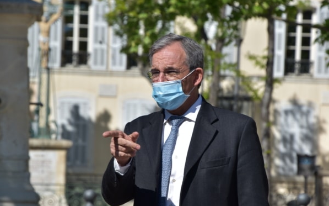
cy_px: 109
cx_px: 165
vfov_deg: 6.3
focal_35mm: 208
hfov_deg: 10.1
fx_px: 1860
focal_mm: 135
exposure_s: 1/320
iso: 100
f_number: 9
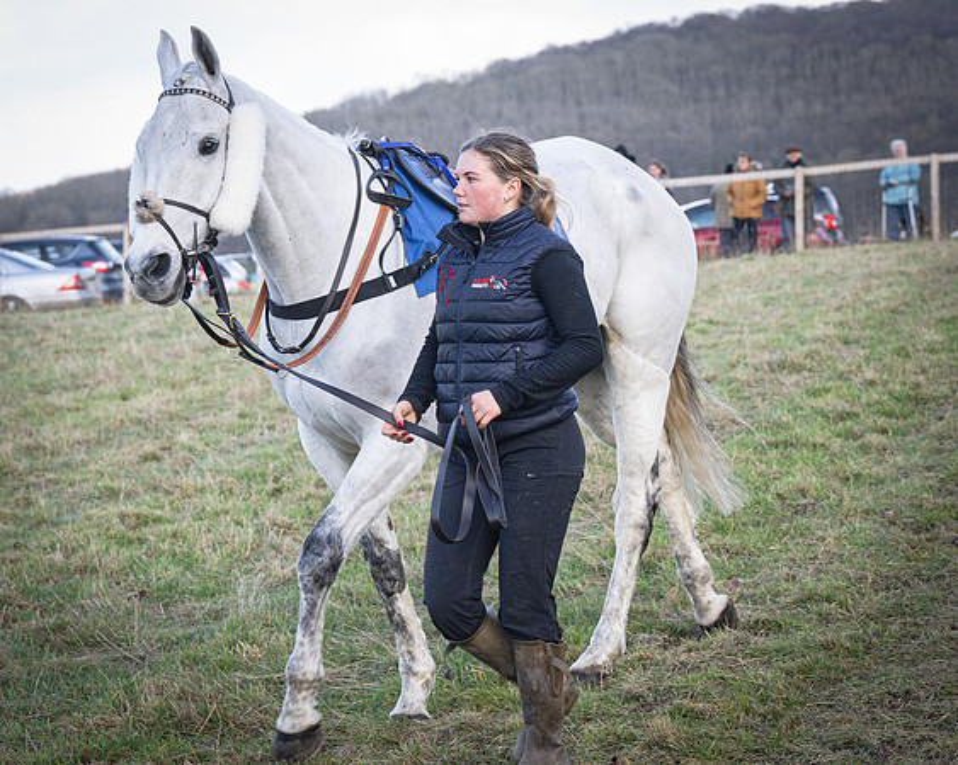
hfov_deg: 14.7
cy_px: 343
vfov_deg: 11.8
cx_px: 548
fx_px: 3702
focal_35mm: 131
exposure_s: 1/250
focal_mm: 70
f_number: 5
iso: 200
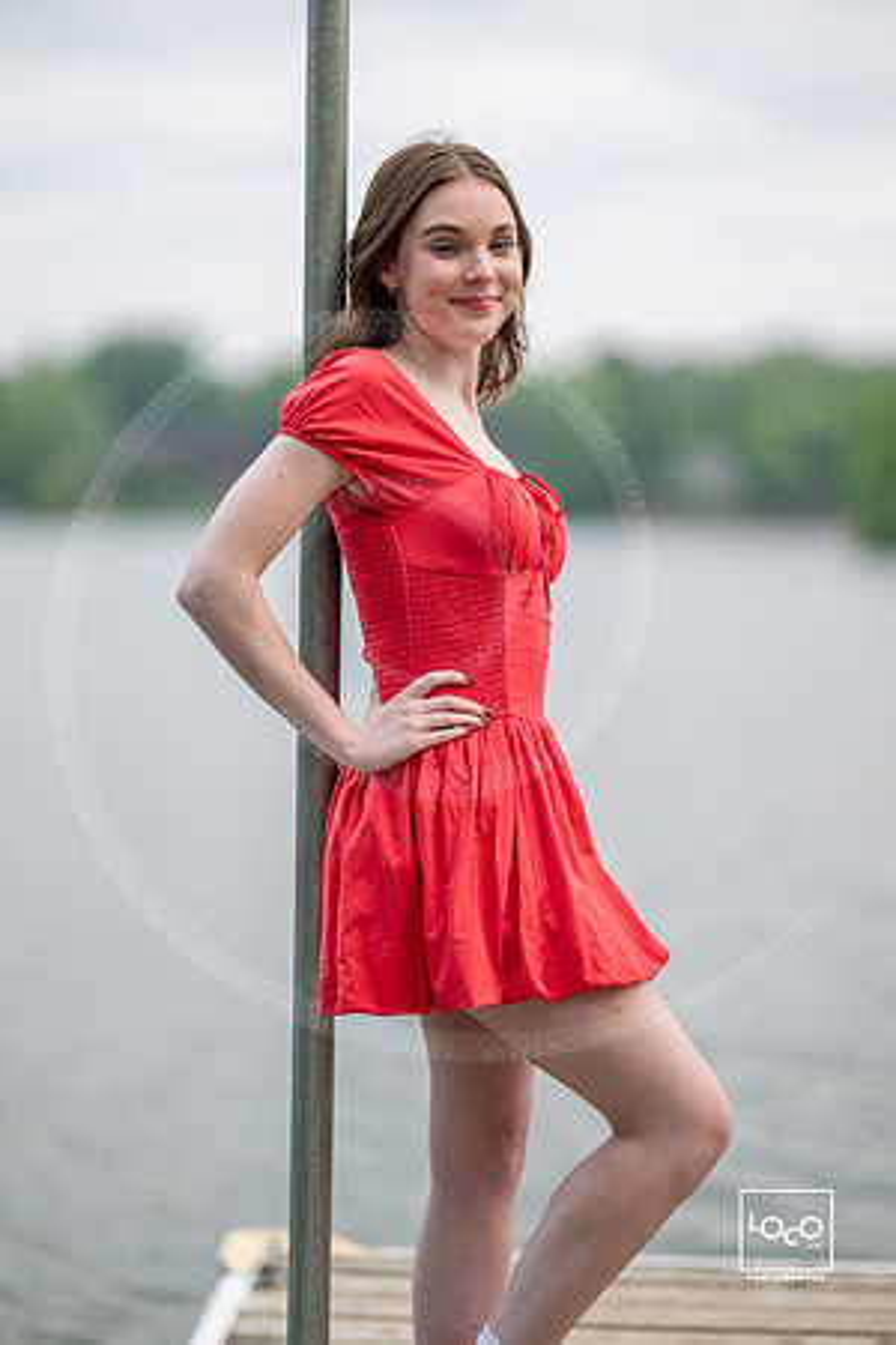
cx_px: 448
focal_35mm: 85
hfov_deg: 16.1
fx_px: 3173
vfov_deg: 23.9
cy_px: 672
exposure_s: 1/320
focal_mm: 85
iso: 100
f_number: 1.2
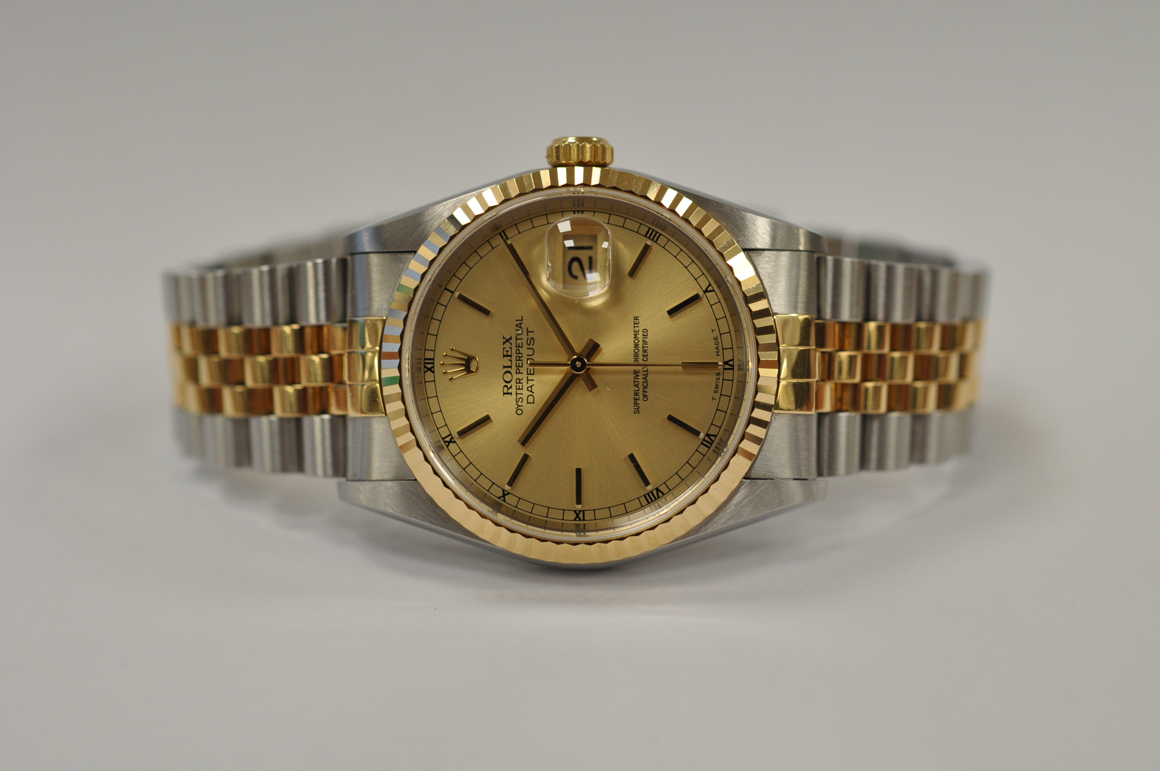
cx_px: 580
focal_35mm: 90
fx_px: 2896
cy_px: 386
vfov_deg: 15.2
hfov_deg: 22.6
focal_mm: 60
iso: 500
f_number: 5.6
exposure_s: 1/125
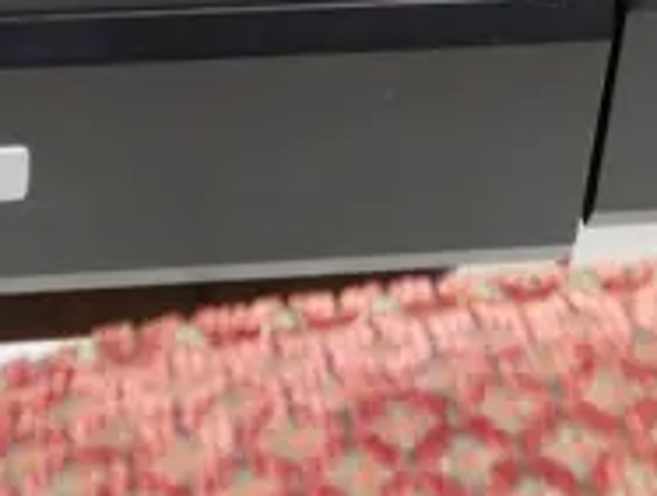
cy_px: -765
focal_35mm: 164
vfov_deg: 8.2
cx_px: 401
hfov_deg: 12.0
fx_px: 3119
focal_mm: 15
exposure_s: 1/60
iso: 800
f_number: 3.6
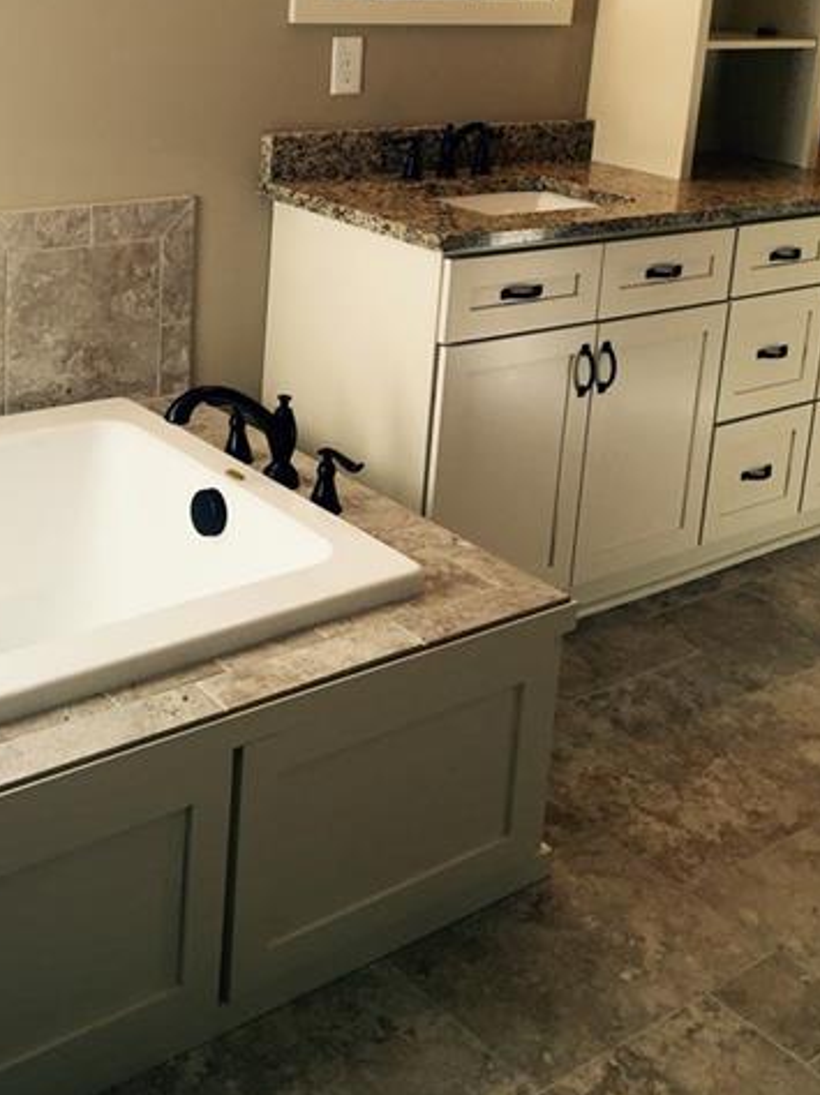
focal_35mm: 47
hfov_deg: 30.8
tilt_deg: -11.4
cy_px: 268
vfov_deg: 39.3
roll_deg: -4.1
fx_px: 1486
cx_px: 333
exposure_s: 1/120
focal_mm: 4.15
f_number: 2.2
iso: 50
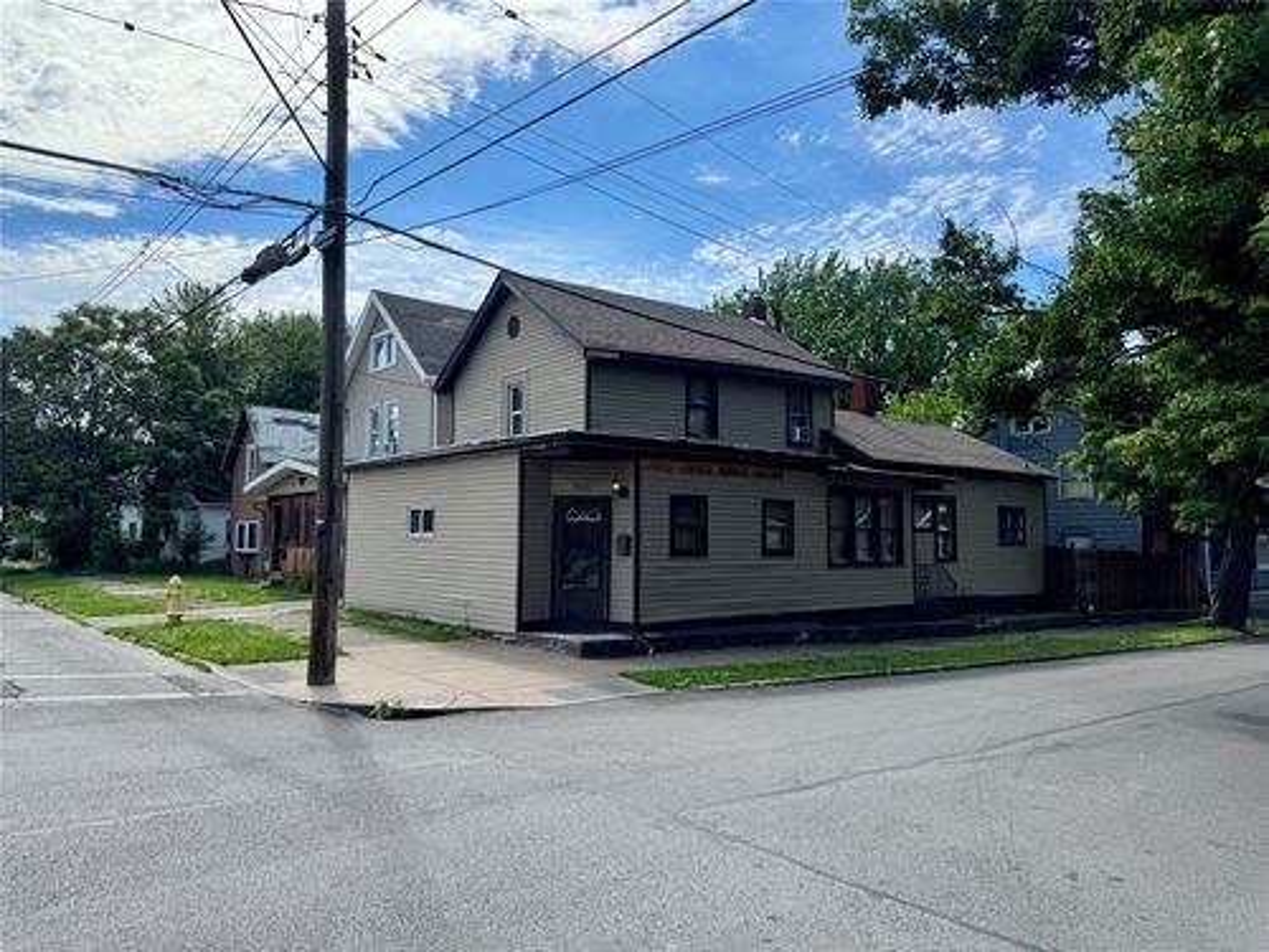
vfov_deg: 56.8
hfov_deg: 71.6
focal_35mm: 24
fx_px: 880
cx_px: 634
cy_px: 476
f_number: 1.78
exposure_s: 1/4608
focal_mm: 6.76
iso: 80
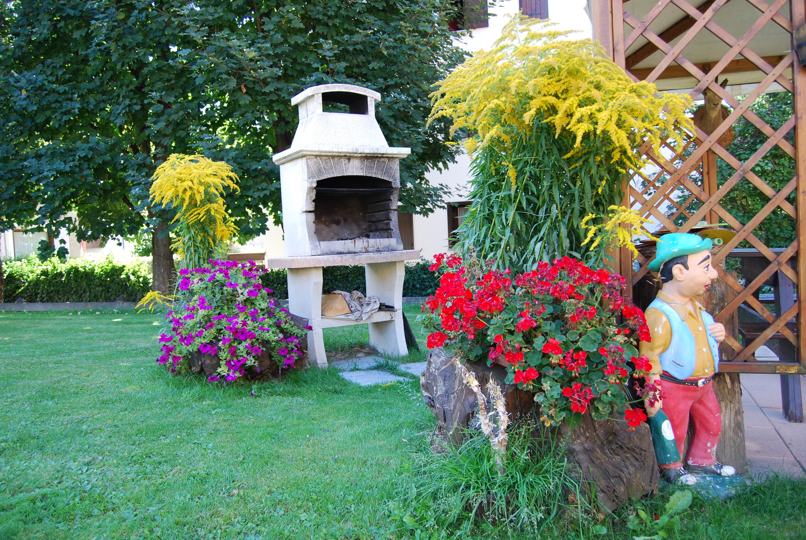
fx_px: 605
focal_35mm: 27
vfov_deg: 48.1
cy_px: 270
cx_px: 403
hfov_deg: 67.3
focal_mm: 18
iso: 200
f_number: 5
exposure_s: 1/60
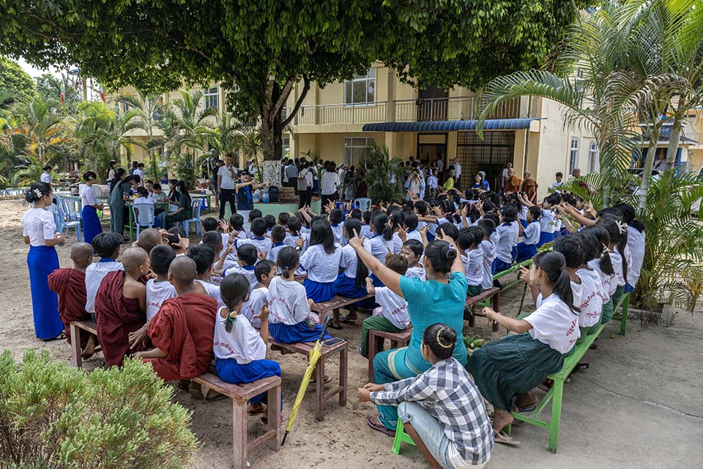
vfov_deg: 53.1
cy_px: 234
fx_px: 469
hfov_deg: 73.7
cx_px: 352
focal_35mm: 24
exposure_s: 1/250
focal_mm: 24
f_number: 8
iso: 180
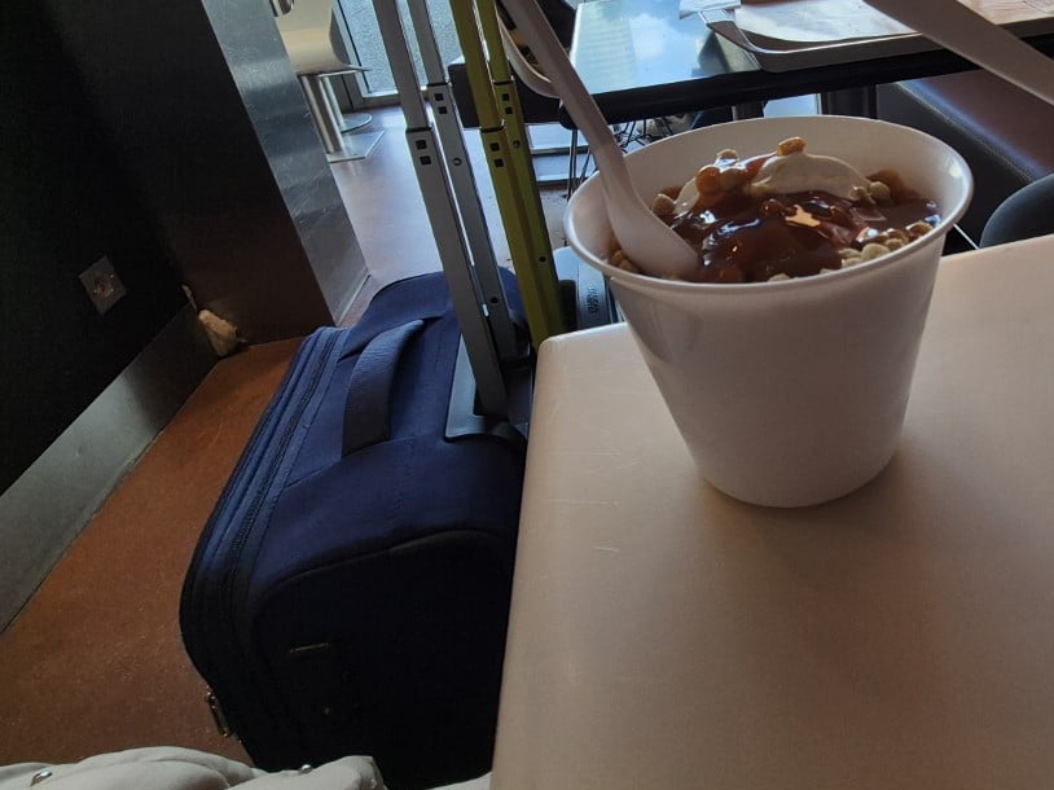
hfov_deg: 68.8
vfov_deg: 56.4
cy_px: 212
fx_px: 700
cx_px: 798
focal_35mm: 23
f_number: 2.2
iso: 50
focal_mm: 2.2
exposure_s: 1/250
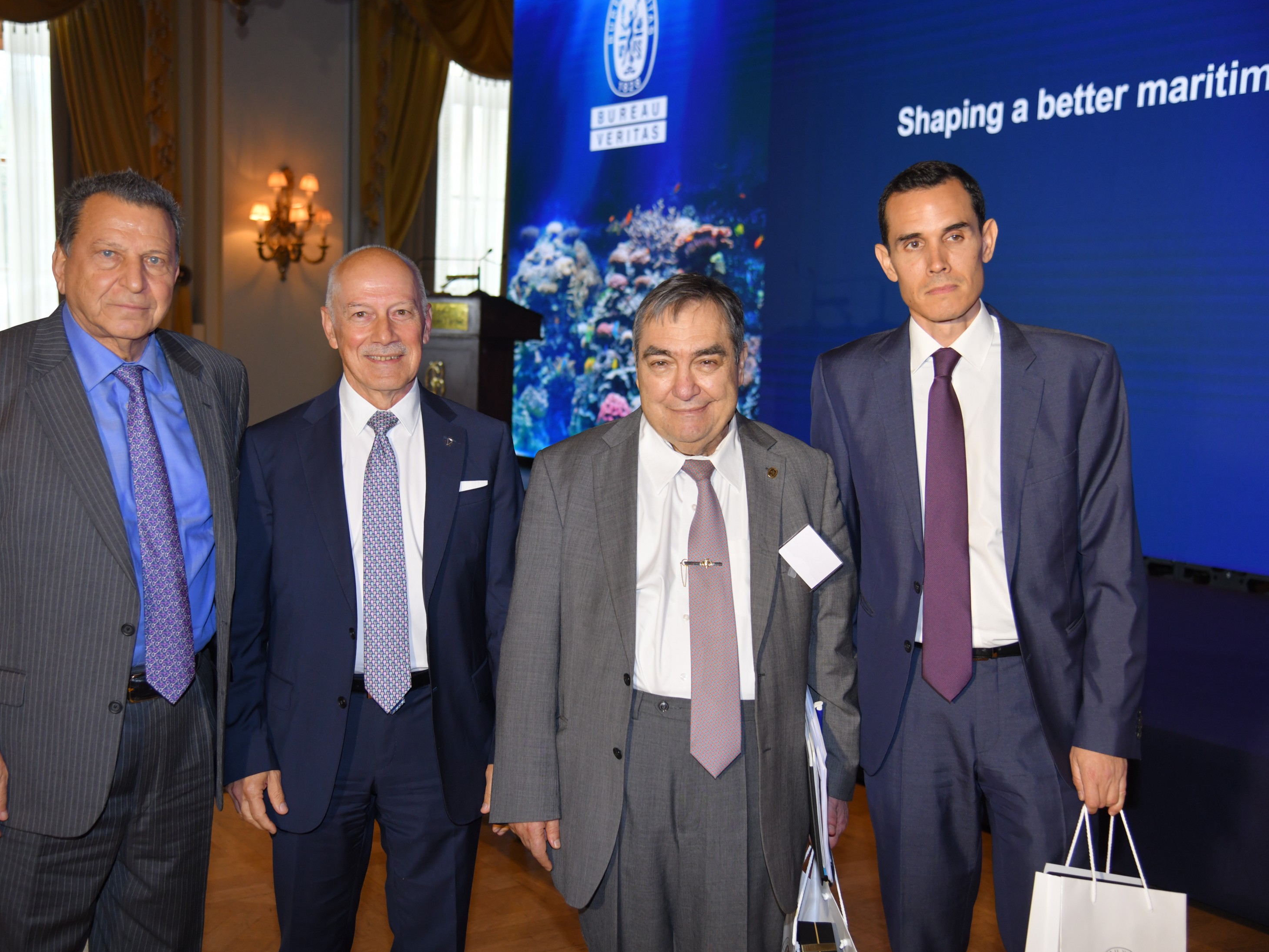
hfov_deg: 39.6
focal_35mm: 48
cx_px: 559
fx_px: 1760
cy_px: 475
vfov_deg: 30.3
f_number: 4
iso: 1000
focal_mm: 44
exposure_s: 1/250
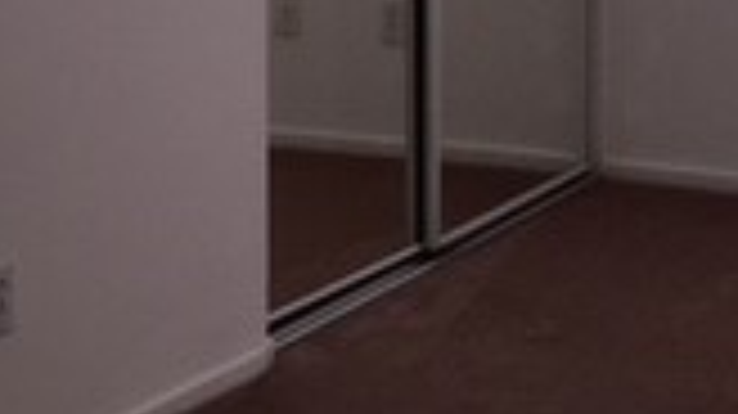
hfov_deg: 17.0
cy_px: -369
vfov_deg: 9.3
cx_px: 778
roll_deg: -0.2
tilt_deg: -1.7
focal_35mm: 123
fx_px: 2405
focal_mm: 4.15
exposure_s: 1/40
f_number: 2.2
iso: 32
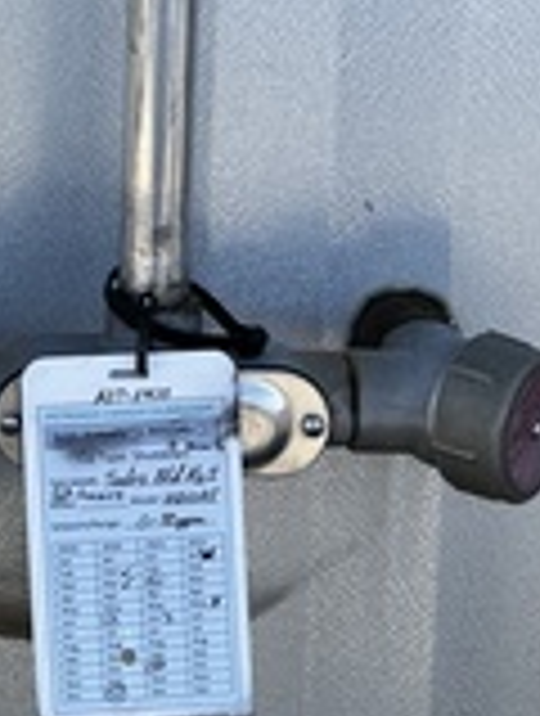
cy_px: -56
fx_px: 1802
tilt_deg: -7.2
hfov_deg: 16.4
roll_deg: -0.5
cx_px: -90
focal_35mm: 87
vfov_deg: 21.4
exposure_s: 1/1140
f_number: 1.6
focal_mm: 5.1
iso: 50
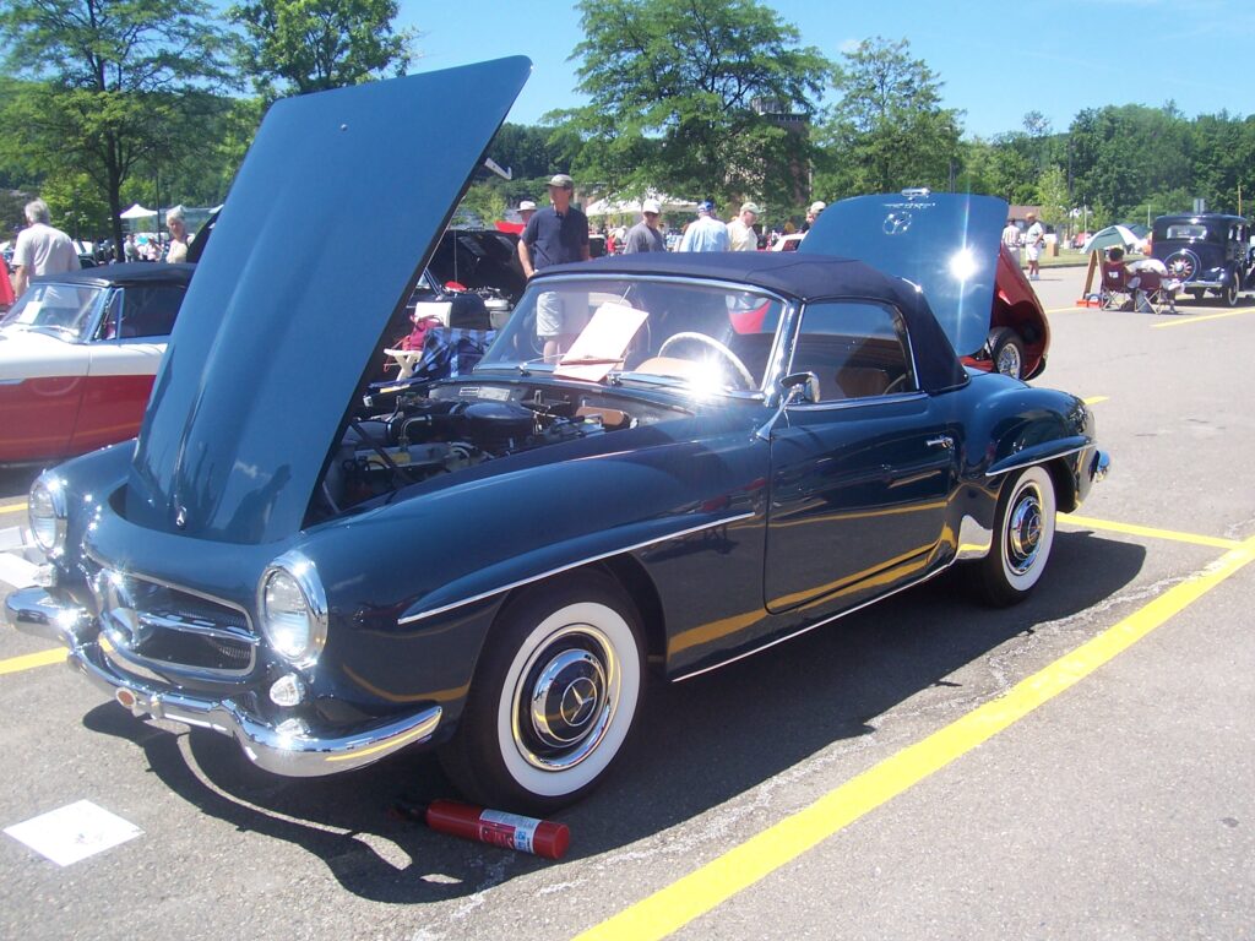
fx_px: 1233
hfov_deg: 54.0
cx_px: 628
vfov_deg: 41.8
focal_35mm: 34
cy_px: 470
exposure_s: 1/250
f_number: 5.6
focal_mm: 5.6
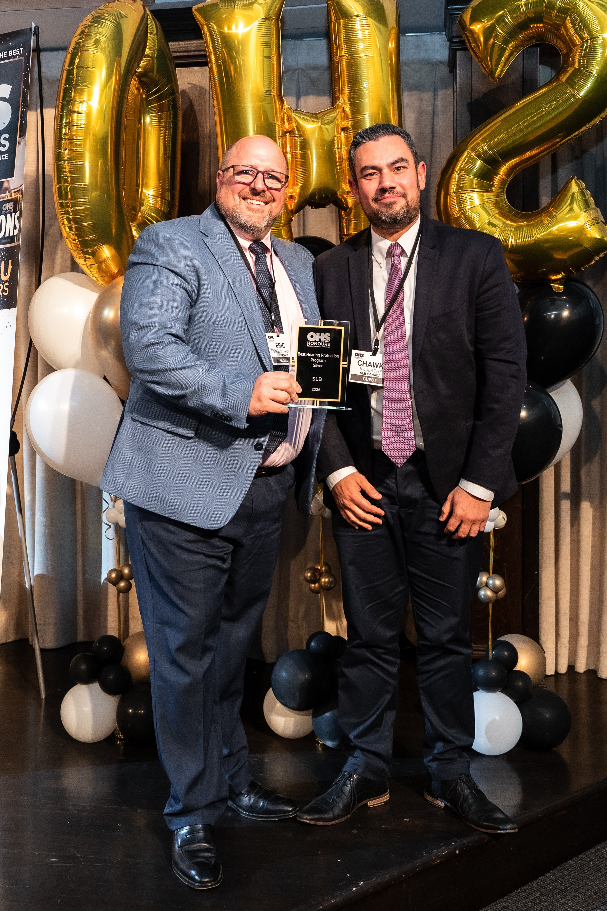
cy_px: 373
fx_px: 1075
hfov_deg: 31.4
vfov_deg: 45.7
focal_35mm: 43
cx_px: 230
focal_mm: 24
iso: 1600
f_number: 2.8
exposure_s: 1/160
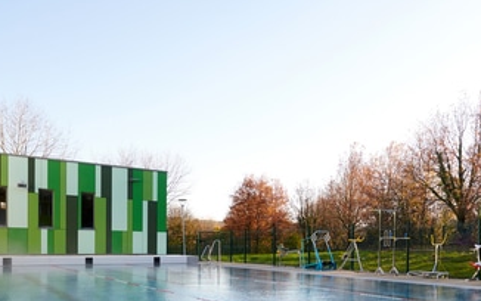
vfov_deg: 35.0
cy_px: 249
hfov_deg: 53.0
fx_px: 459
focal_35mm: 35
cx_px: 357
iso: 400
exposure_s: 1/400
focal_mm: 14
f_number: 7.1
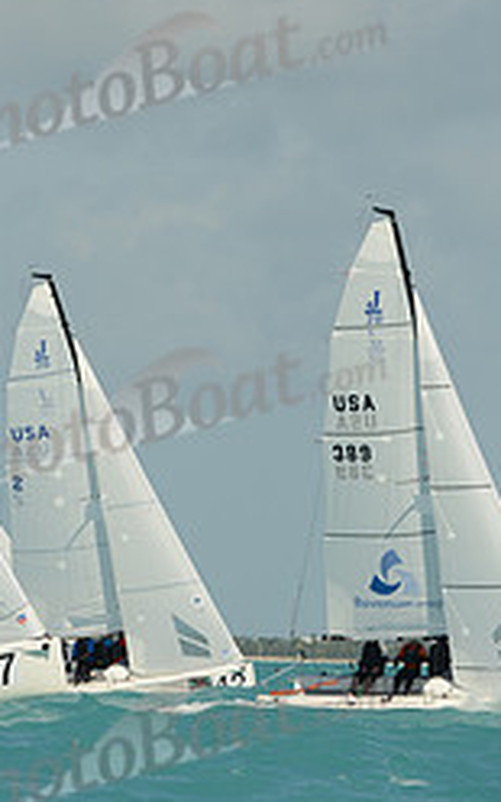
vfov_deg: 4.4
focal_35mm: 476
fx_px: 10399
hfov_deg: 2.8
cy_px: 293
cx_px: -233
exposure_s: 1/2000
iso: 200
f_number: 5.6
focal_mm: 200
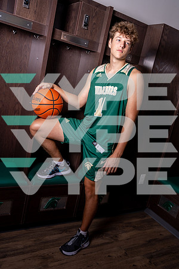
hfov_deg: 41.1
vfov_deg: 58.7
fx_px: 239
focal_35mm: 32
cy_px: 134
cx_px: 90
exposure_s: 1/250
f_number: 10
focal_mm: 32
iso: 320
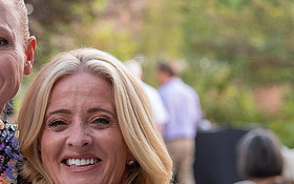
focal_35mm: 175
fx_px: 1402
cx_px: 105
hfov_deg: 12.0
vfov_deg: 7.5
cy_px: 108
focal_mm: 66
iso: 2500
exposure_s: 1/640
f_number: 4
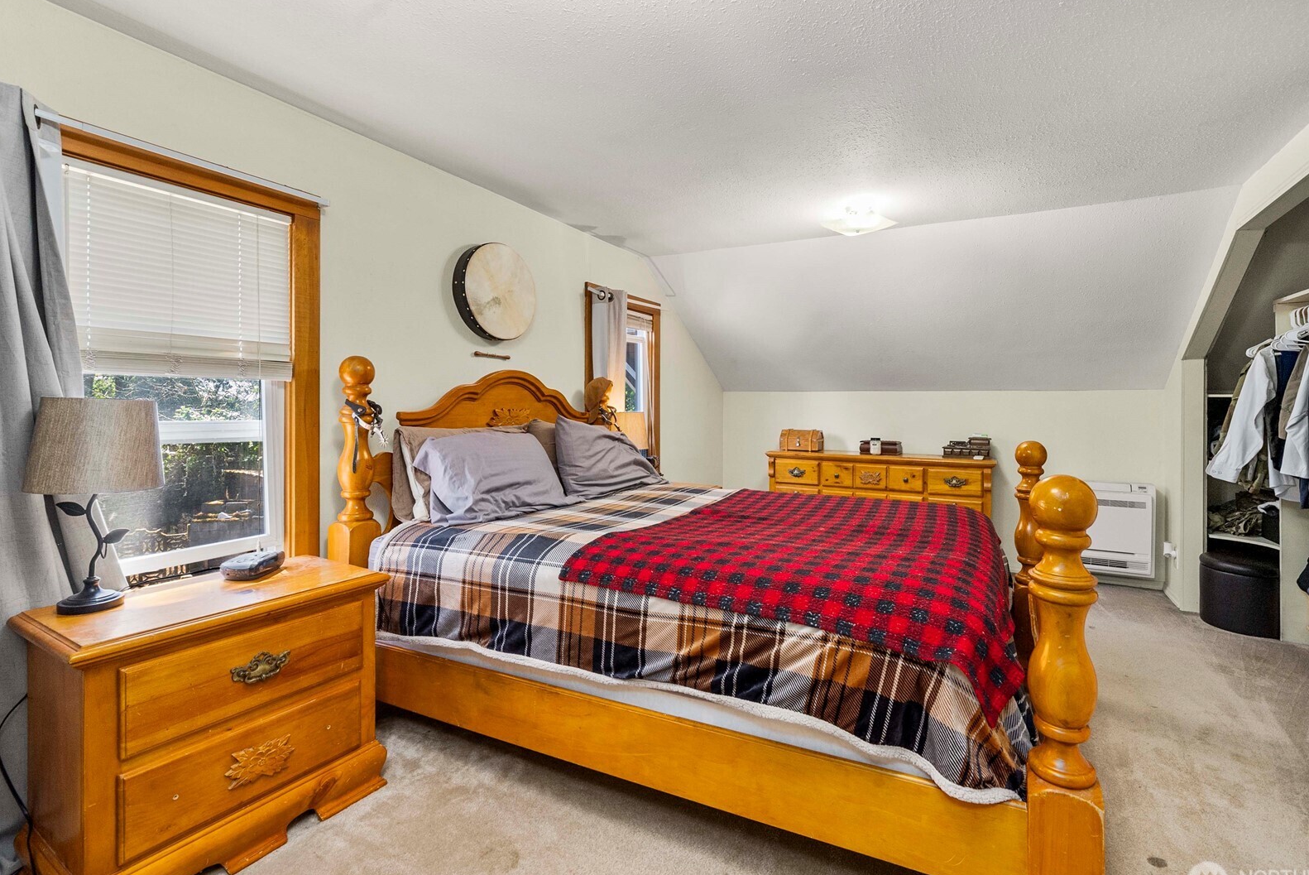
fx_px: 546
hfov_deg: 100.3
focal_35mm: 15
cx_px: 687
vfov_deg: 77.4
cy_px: 445
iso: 400
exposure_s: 1/60
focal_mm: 14
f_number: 7.1
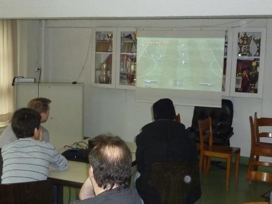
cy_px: 102
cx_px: 136
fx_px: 401
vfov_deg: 28.6
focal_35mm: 51
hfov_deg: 37.5
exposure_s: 1/30
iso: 400
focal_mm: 4.7
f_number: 3.4
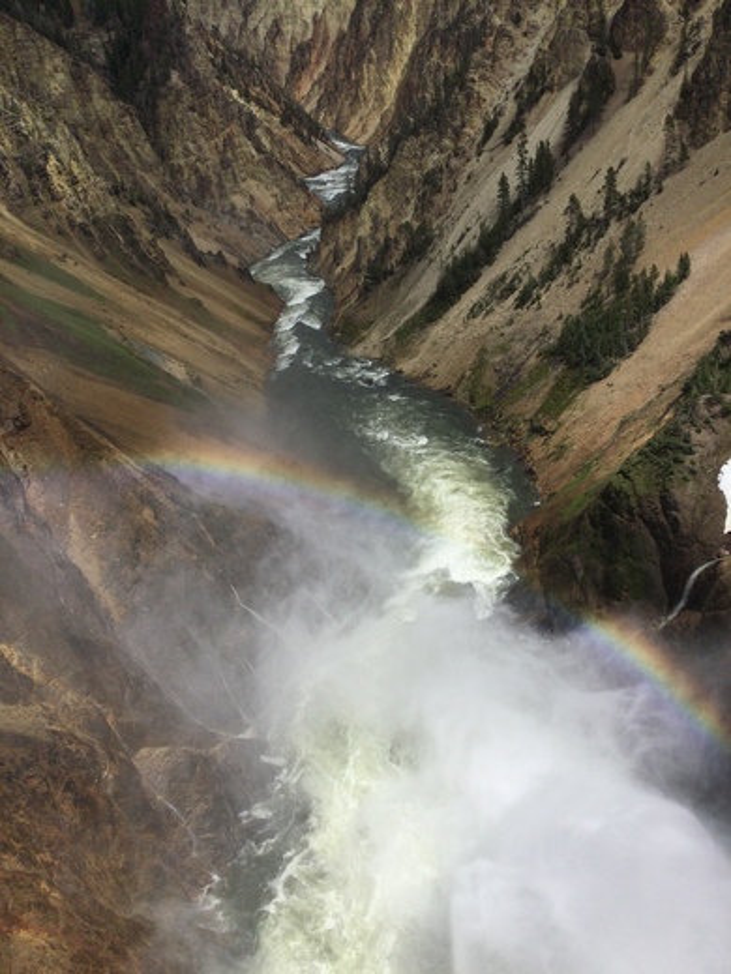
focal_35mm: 31
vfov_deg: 58.4
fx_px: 873
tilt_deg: -29.3
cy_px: 487
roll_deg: +5.5
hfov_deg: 45.4
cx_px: 366
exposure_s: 1/4292
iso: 25
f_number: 2.4
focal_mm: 3.3
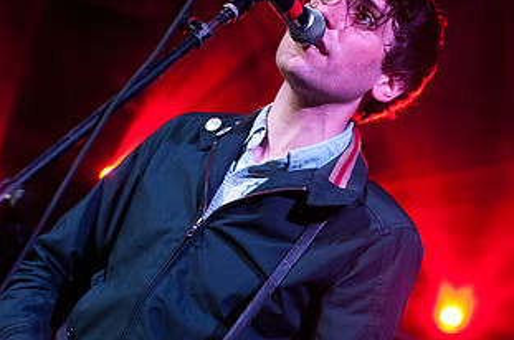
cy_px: 182
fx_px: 1197
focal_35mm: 84
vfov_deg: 16.2
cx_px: 319
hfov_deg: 24.2
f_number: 2.5
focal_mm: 30
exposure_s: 1/100
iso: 1600
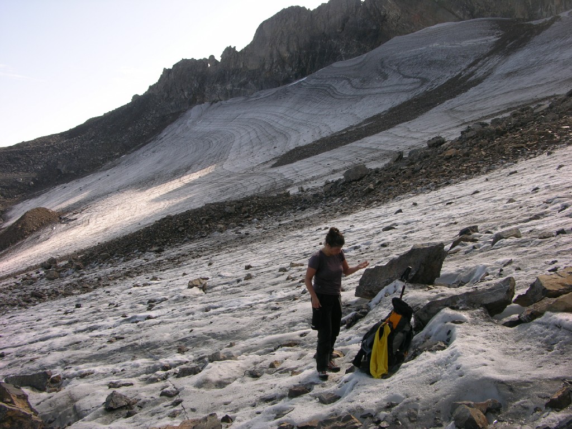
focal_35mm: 35
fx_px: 578
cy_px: 214
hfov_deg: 52.6
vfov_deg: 40.7
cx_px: 286
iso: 50
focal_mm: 8.9
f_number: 5
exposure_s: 1/206
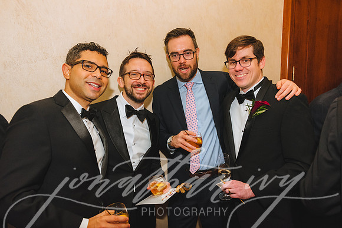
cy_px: 112
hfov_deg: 64.5
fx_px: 271
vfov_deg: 45.7
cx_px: 171
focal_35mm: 29
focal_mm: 28
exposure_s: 1/125
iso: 3200
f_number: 4
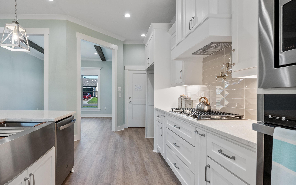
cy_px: 97
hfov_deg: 87.3
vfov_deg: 62.2
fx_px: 153
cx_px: 125
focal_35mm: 19
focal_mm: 16
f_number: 9
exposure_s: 1/8
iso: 640
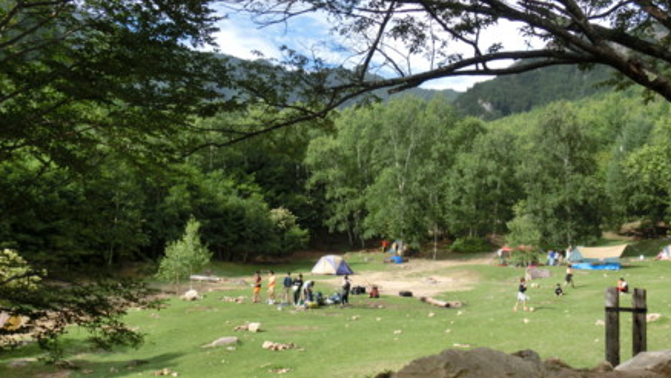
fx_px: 658
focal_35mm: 37
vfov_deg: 32.0
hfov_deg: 54.0
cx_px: 333
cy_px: 207
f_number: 3.7
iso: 80
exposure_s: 1/500
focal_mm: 5.93
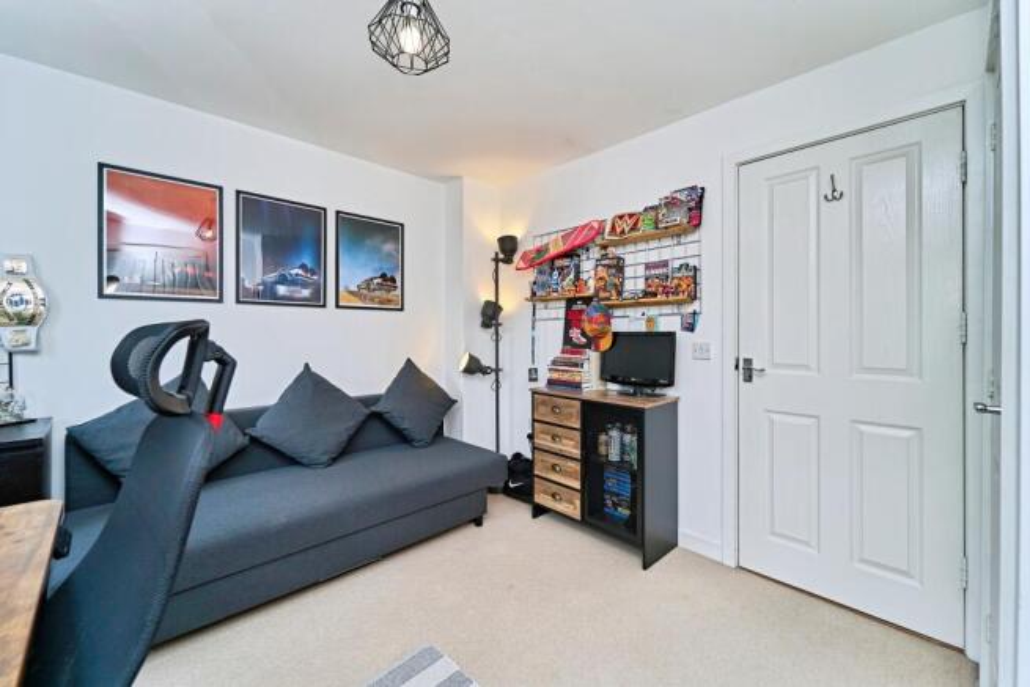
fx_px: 401
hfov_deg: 104.2
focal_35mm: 14
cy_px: 344
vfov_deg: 81.2
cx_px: 515
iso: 320
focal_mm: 14
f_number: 8
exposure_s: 1/80
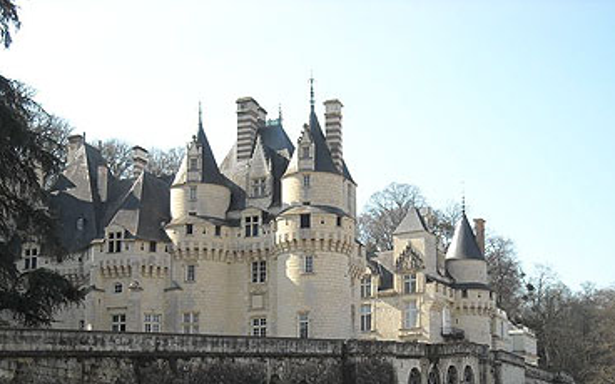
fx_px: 1173
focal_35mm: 70
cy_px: 280
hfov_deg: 29.3
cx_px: 266
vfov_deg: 18.5
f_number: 3.3
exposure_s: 1/369
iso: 64
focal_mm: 8.85
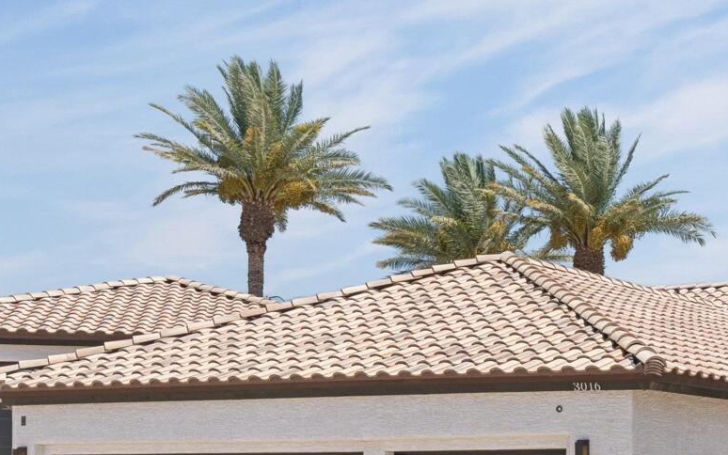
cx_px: 878
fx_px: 1568
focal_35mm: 79
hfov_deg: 23.8
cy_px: 467
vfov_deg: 16.2
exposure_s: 1/320
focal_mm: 24
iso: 100
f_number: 9
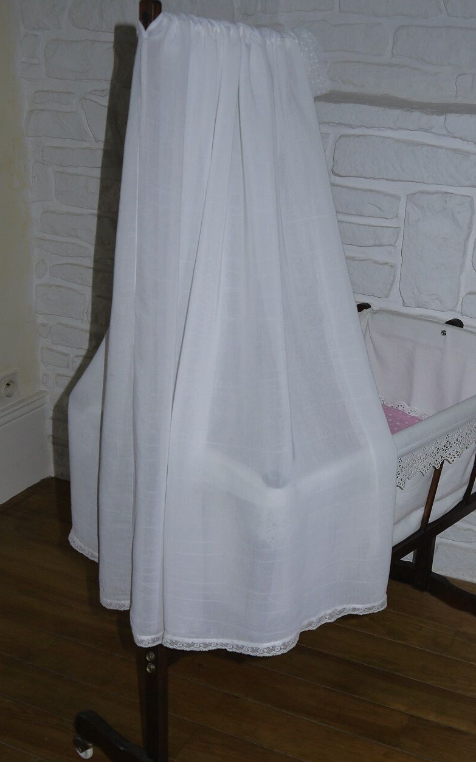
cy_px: 447
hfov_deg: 27.9
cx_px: 290
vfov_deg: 43.3
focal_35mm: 46
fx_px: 955
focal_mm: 17
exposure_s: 1/30
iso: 160
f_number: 3.9
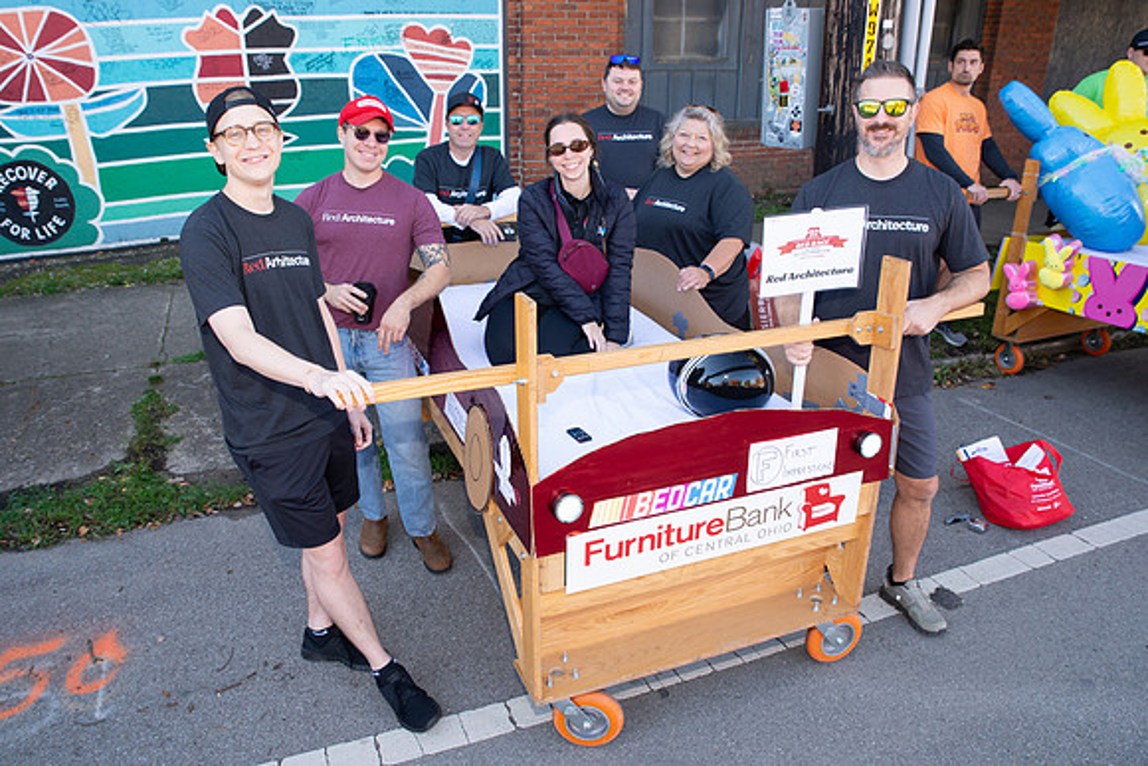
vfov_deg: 51.0
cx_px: 545
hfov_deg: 71.0
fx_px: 804
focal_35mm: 25
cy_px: 377
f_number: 5.6
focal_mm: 24
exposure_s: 1/200
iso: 640
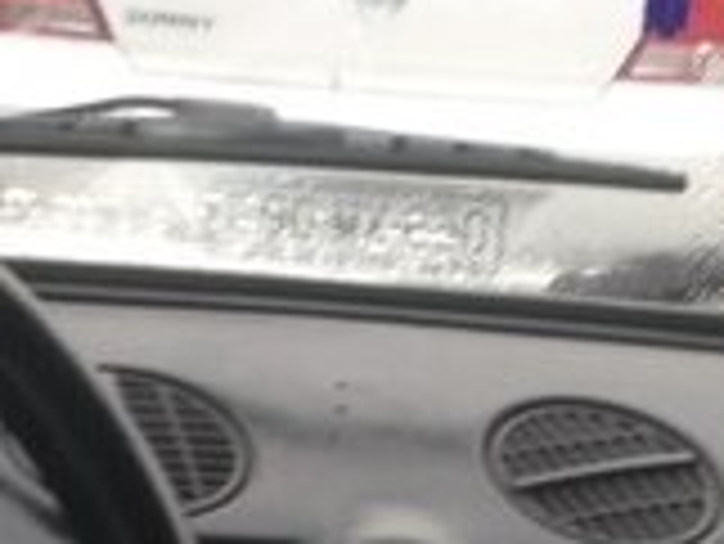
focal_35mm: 135
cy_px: 731
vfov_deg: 10.7
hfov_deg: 14.5
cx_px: 189
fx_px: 2826
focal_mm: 4.12
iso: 50
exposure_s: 1/30
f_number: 2.4
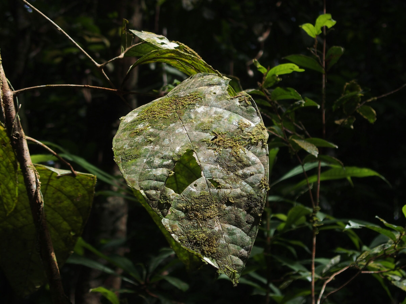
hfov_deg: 21.3
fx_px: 1079
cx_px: 203
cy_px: 152
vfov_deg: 16.1
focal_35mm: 92
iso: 100
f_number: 2.8
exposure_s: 1/500
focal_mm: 19.6
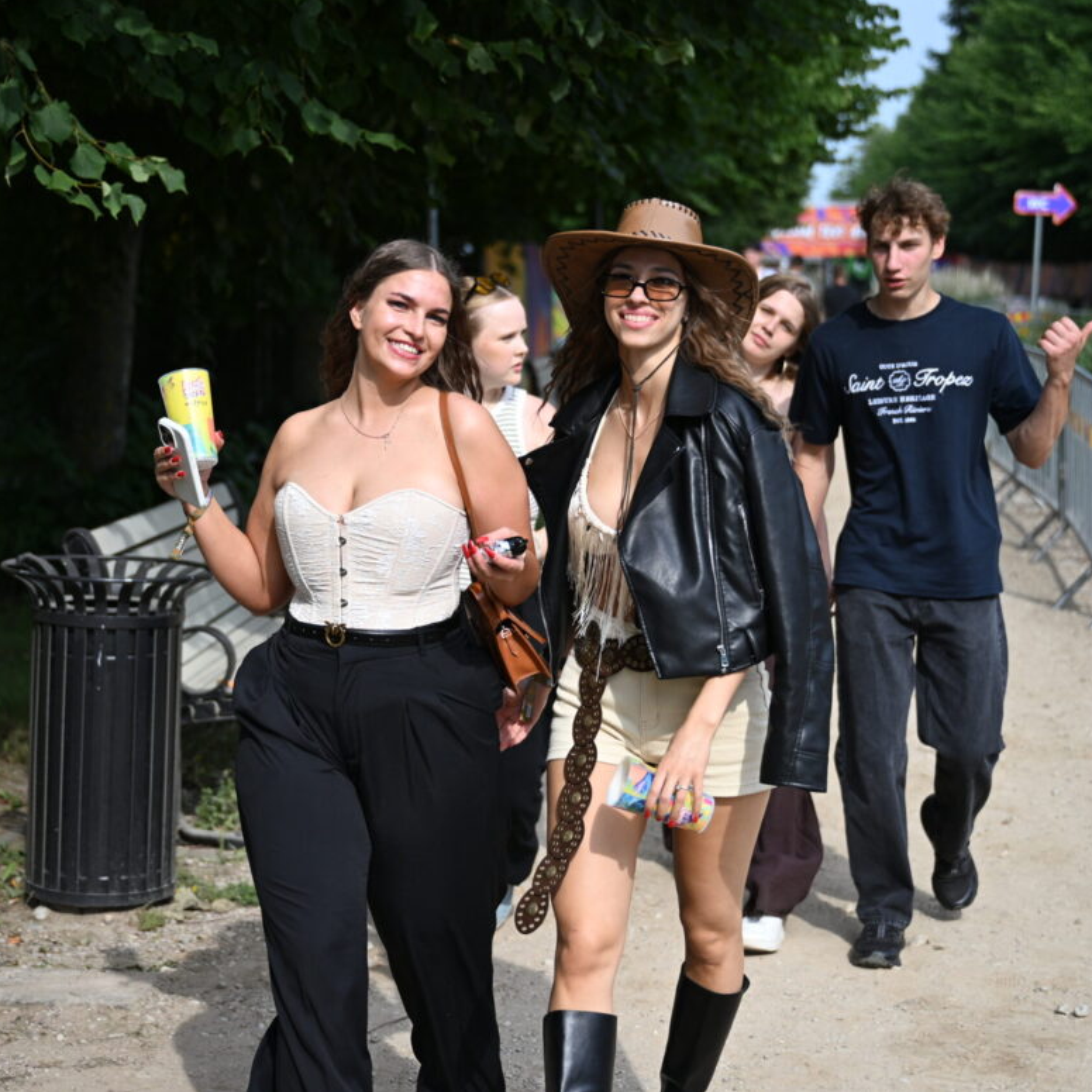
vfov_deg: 25.4
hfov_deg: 25.4
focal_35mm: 68
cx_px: 502
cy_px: 545
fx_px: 2427
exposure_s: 1/1250
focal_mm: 53
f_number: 2.8
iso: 100
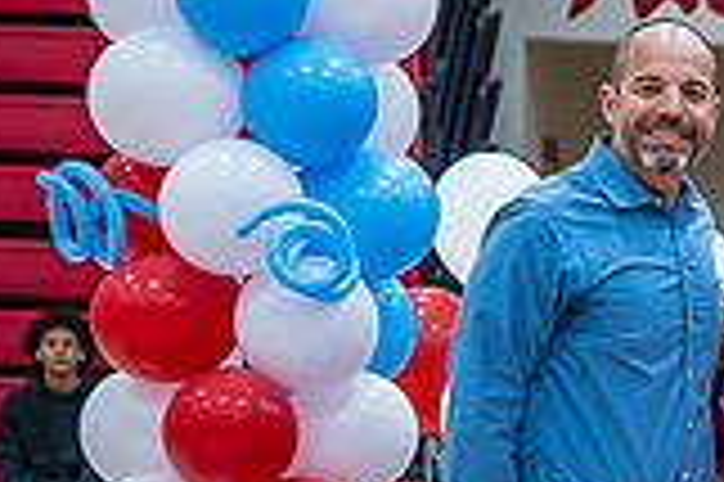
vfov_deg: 4.6
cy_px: 360
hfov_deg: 6.9
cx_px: 1196
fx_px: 5927
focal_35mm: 295
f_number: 4
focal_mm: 82
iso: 2000
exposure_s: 1/320
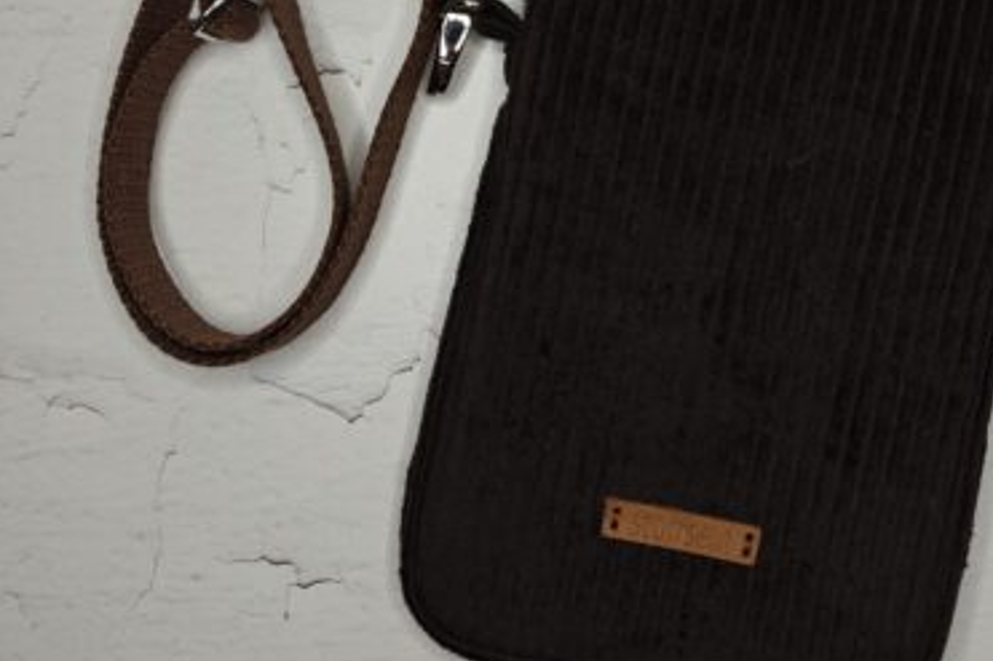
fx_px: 1185
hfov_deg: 44.9
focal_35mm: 43
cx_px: 645
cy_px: 132
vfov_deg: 30.4
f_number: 1.6
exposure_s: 1/100
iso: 160
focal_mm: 6.06
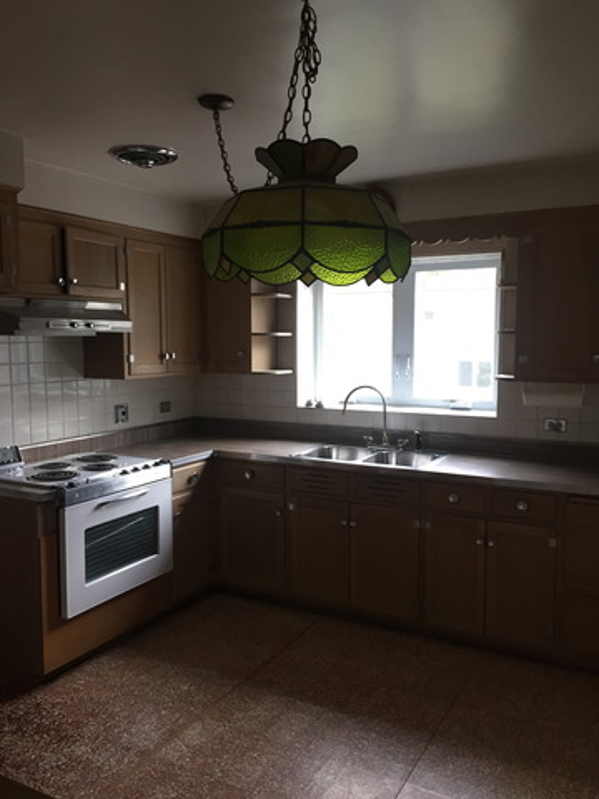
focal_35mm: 29
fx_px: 669
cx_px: 300
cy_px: 400
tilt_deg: -5.2
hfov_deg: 48.2
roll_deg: +0.1
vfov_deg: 61.7
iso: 80
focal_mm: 4.15
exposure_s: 1/30
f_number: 2.2
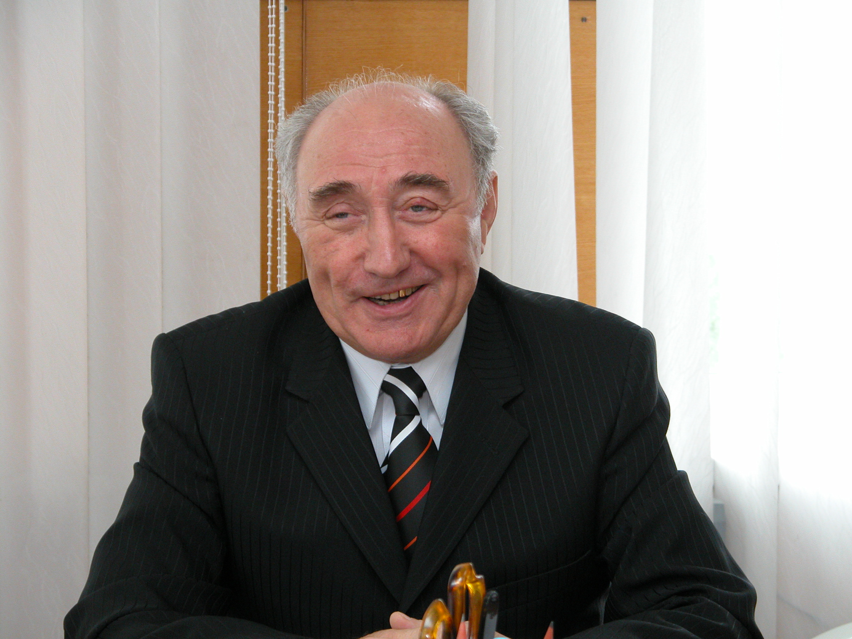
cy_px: 320
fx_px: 2855
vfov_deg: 12.8
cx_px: 426
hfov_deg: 17.0
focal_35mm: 116
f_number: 3.7
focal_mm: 29.5
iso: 200
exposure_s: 1/60.3
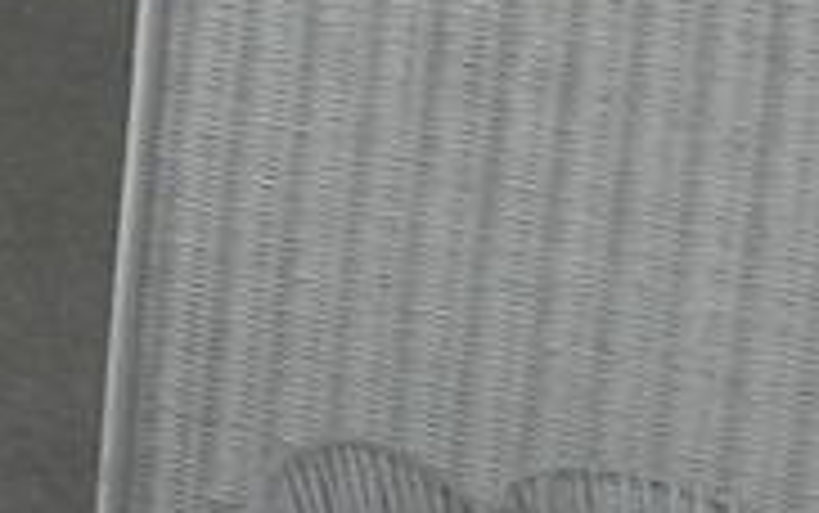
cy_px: -868
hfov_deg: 7.8
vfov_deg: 6.4
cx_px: -2272
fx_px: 4310
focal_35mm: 193
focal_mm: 4
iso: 160
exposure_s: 1/60
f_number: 3.4
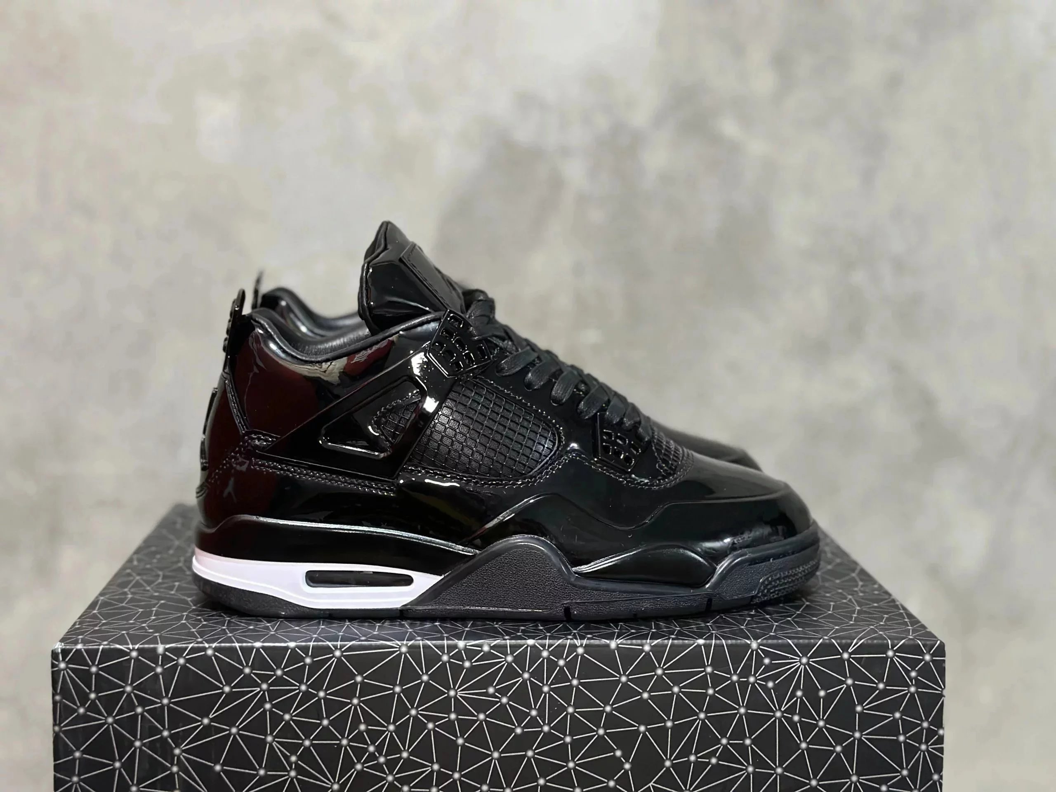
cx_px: 528
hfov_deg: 39.7
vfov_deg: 30.3
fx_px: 1464
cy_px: 396
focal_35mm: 48
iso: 500
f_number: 1.78
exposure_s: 1/33
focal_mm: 6.86
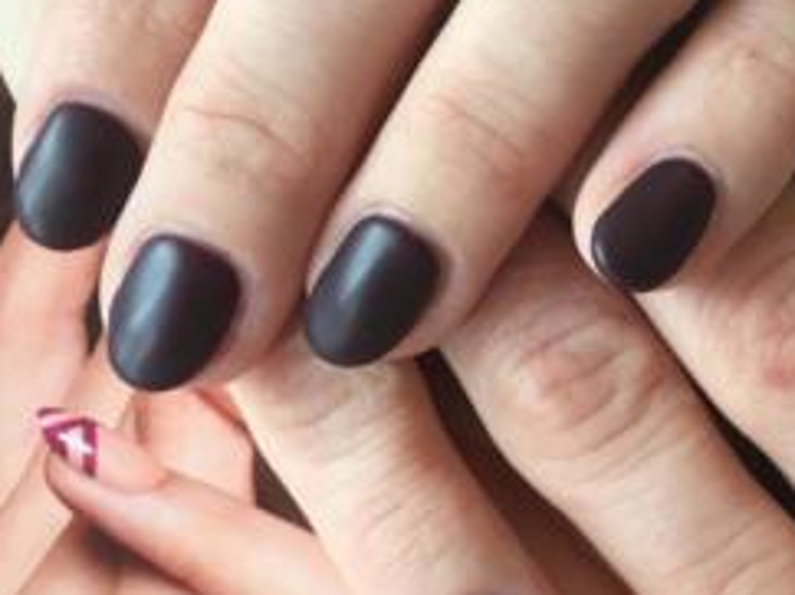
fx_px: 1377
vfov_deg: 24.4
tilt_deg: -59.4
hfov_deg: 31.6
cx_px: 604
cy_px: 337
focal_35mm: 60
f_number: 2.2
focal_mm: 4.15
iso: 25
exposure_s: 1/33
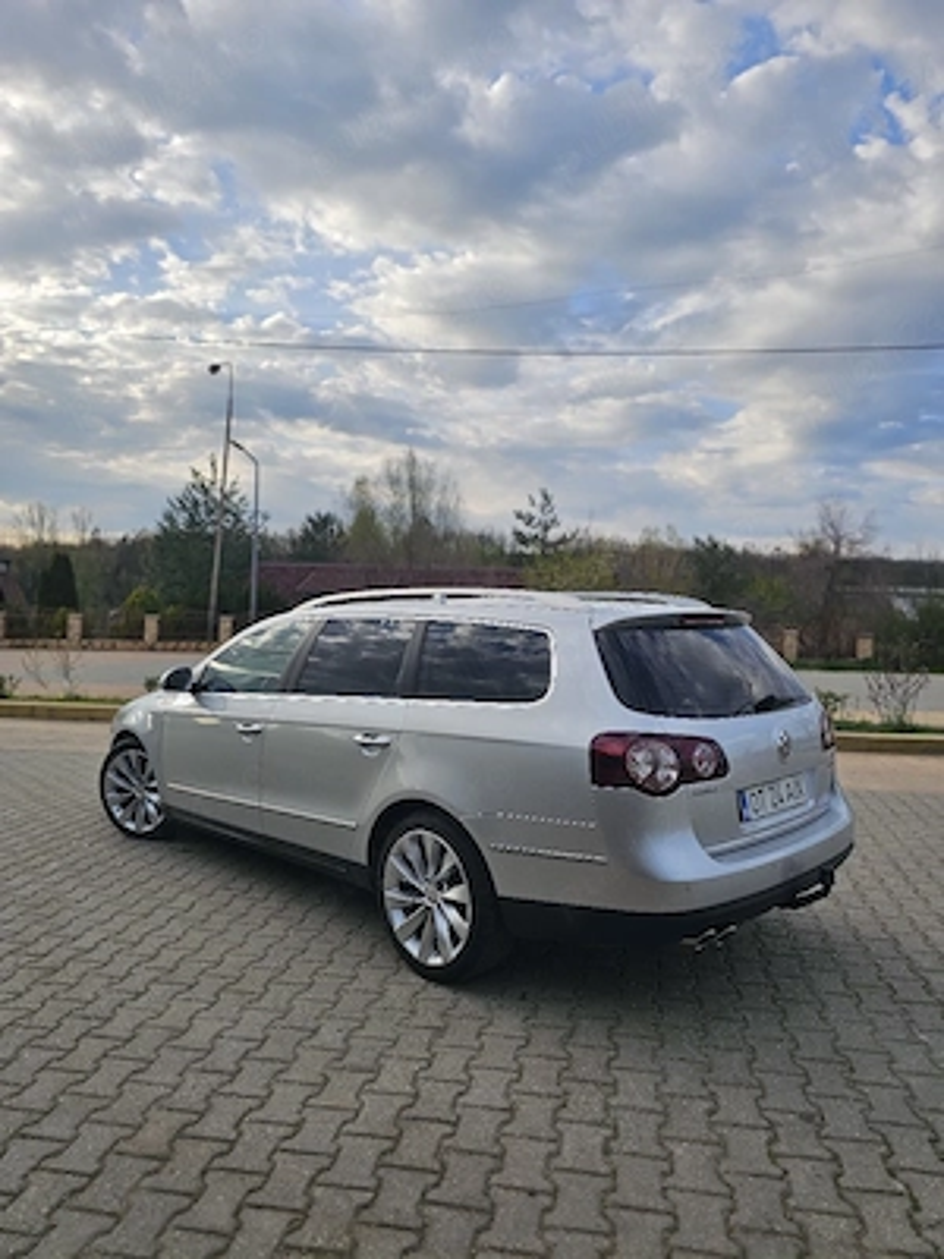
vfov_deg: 73.9
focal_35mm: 23
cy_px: 630
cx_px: 472
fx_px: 836
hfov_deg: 58.9
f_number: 1.7
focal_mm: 6.3
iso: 10
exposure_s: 1/435
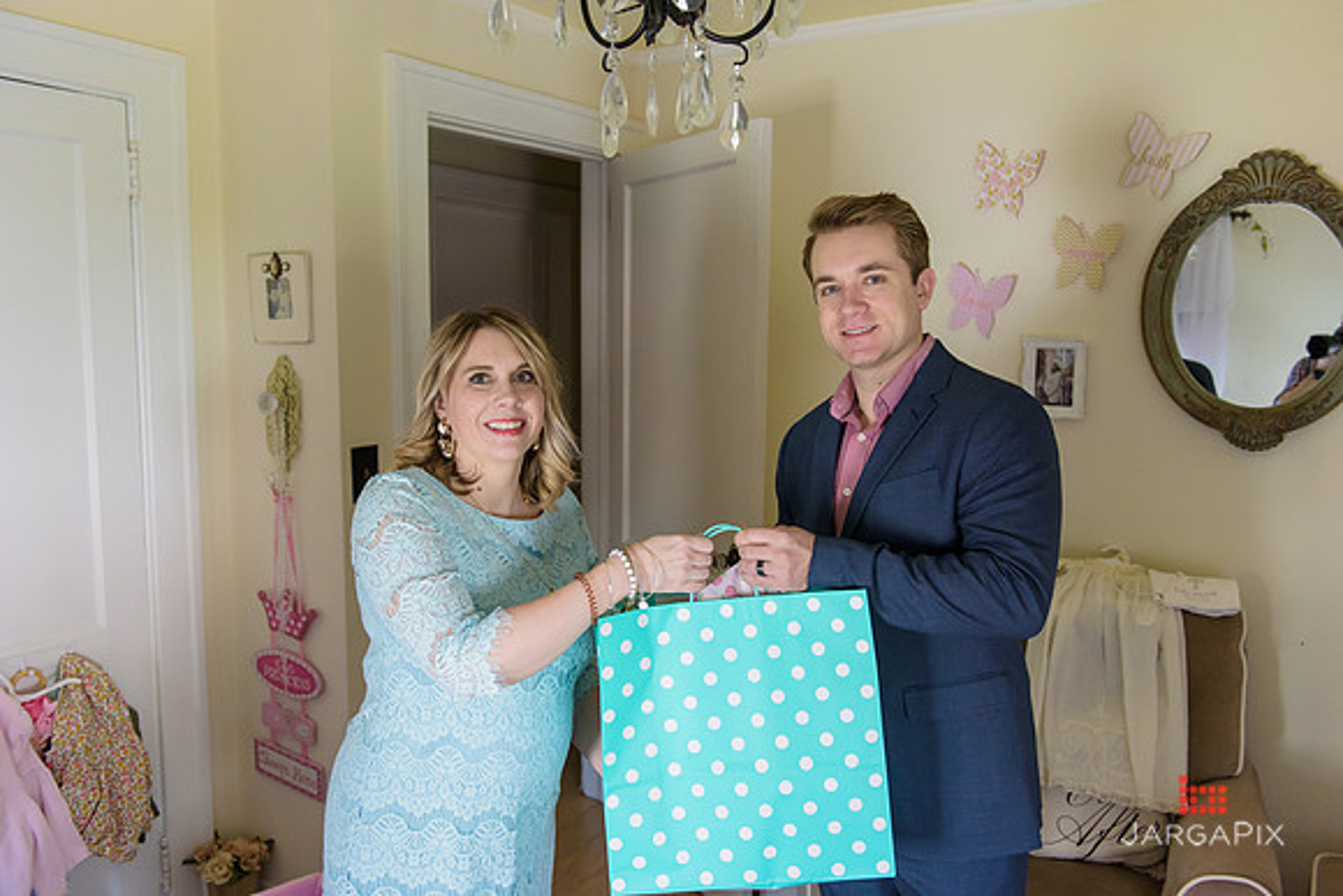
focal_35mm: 29
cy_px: 448
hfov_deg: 63.6
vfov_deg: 45.0
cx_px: 672
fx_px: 1082
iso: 1600
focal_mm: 29
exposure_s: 1/250
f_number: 3.2
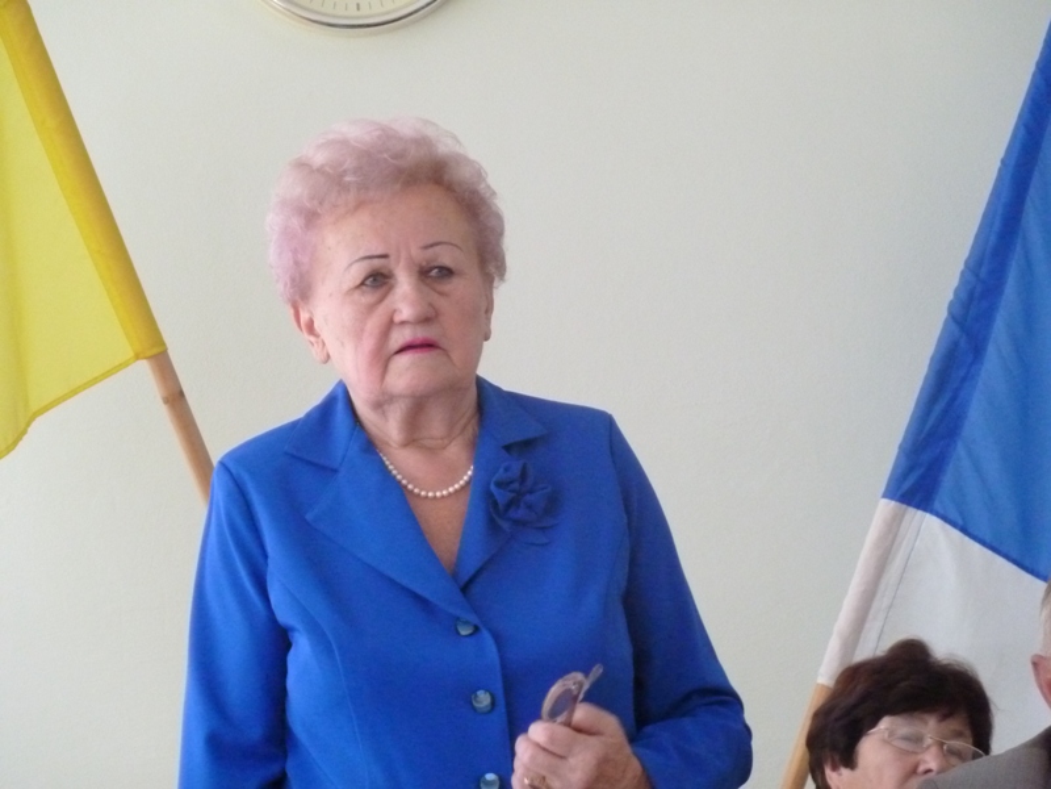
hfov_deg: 11.7
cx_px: 526
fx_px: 5131
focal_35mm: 169
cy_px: 394
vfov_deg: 8.8
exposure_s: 1/20
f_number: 4.5
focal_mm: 27.8
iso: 800
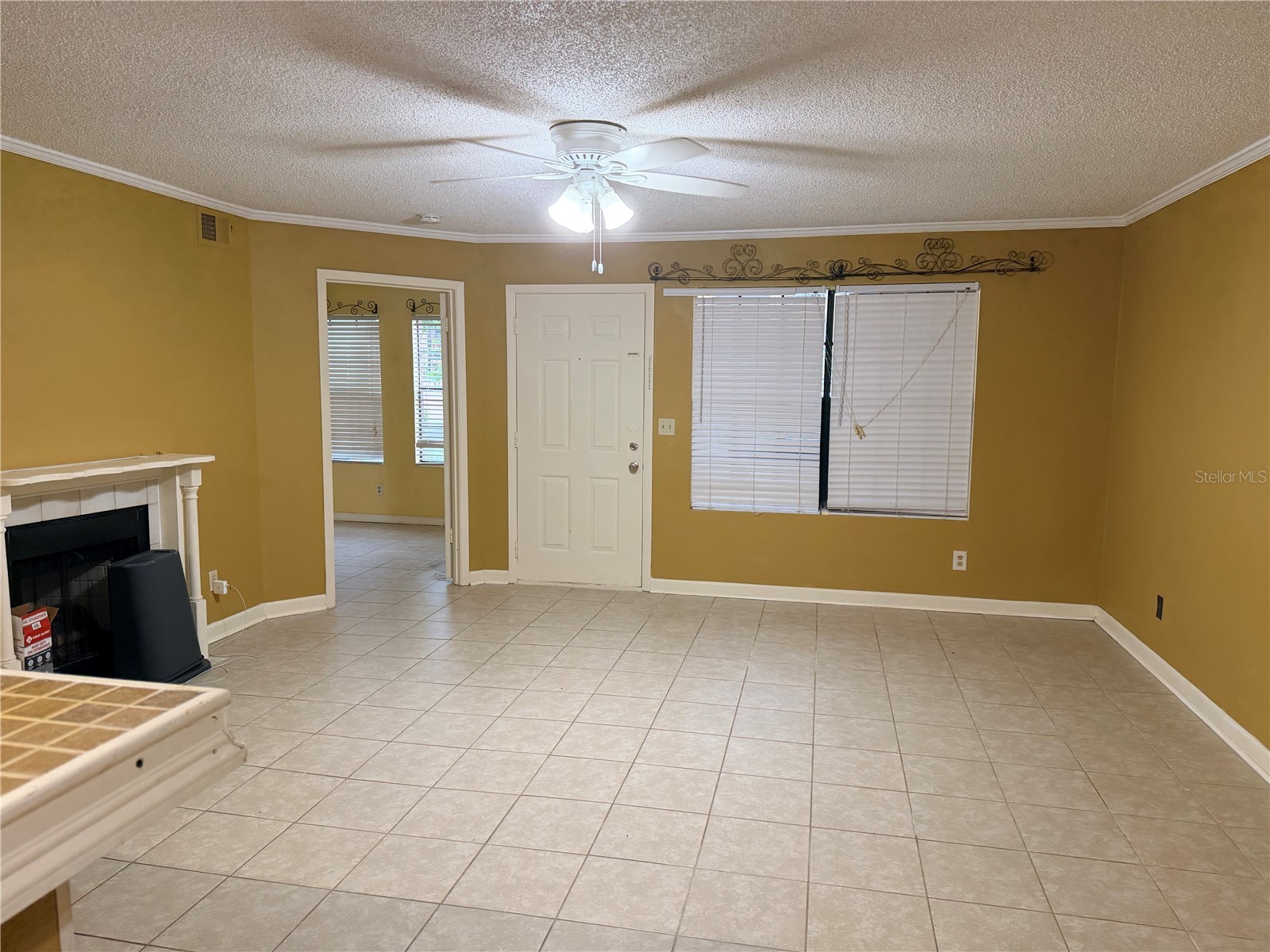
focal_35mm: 24
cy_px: 476
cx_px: 635
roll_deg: -0.3
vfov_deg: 56.8
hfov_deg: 71.6
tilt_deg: -6.3
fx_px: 881
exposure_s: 1/120
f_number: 1.78
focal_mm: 6.76
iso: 320
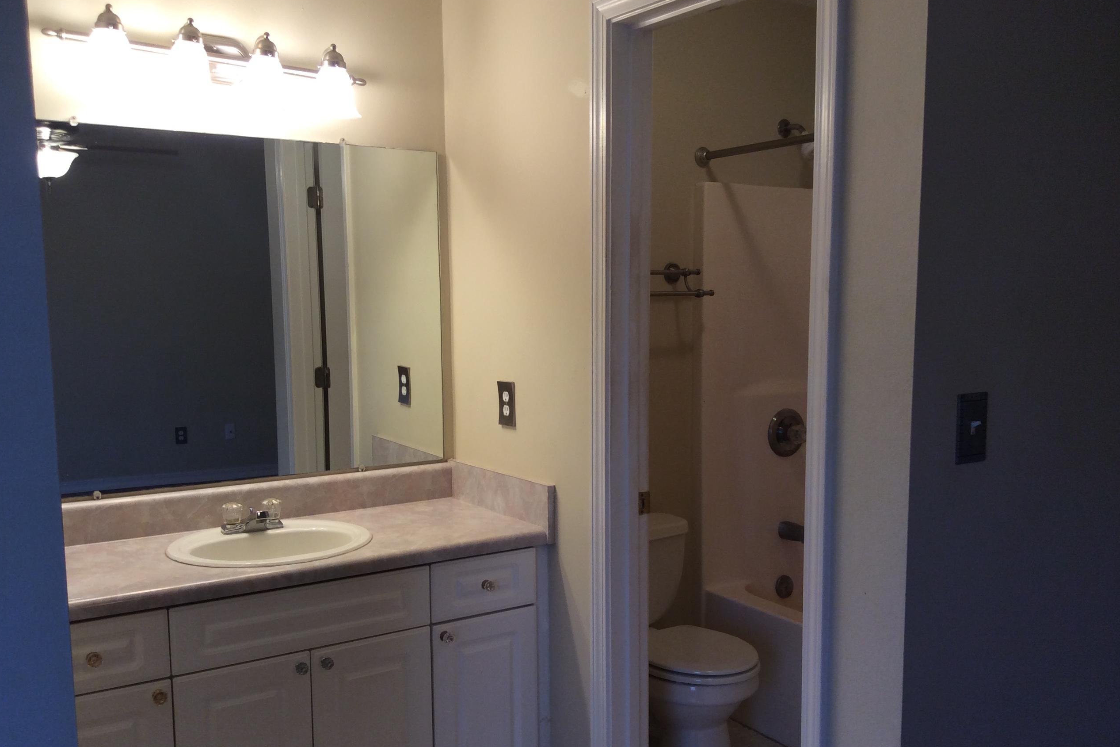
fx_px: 1058
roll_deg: +0.4
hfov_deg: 55.8
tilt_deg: -6.7
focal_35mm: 34
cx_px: 561
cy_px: 408
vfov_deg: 38.8
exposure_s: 1/30
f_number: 2.4
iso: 32
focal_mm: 3.3
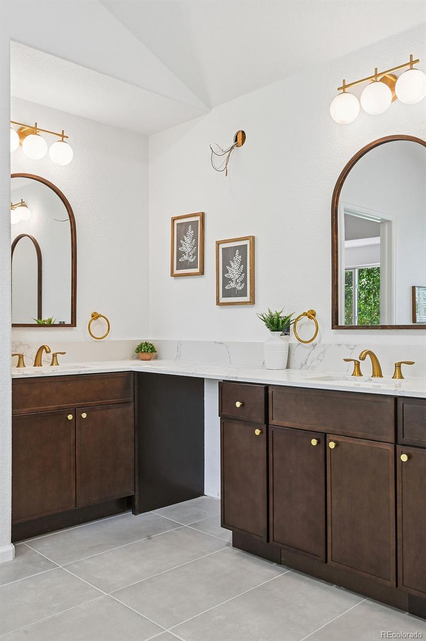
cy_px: 320
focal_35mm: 30
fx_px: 533
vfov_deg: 62.0
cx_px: 213
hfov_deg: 43.5
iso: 400
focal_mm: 30
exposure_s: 1/15
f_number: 10
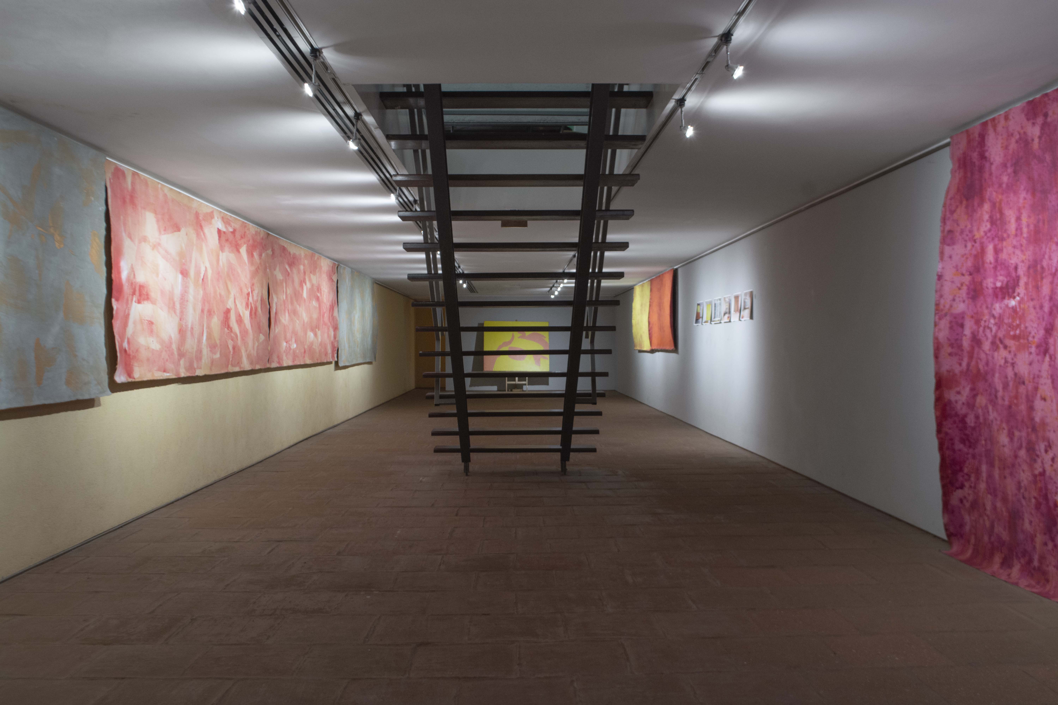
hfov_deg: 57.2
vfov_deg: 40.0
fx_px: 970
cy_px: 352
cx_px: 529
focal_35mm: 33
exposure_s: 1/5
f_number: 7.1
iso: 500
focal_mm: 22
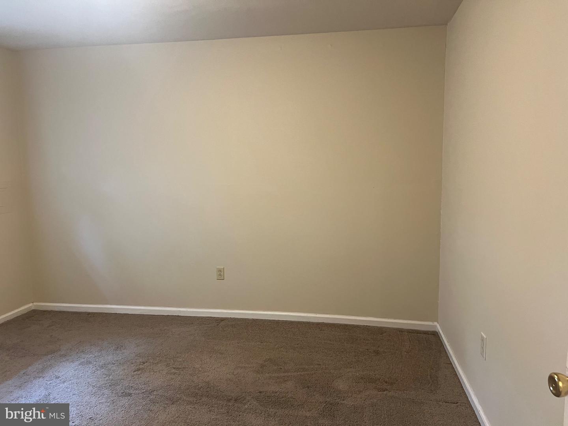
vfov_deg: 53.1
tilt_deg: -5.1
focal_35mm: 26
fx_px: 427
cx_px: 284
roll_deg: -0.3
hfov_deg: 67.3
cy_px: 213
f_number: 1.5
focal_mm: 5.7
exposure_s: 1/60
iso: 160
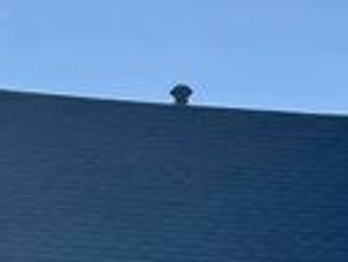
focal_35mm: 191
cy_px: 492
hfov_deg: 10.3
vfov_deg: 7.5
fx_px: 1922
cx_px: 165
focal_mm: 6.76
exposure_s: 1/4950
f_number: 1.78
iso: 80
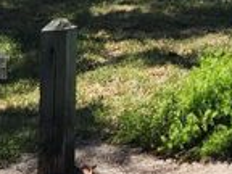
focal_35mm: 163
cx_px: 448
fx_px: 1092
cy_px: -348
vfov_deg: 7.9
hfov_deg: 11.1
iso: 20
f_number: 1.8
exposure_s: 1/1228
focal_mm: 5.4
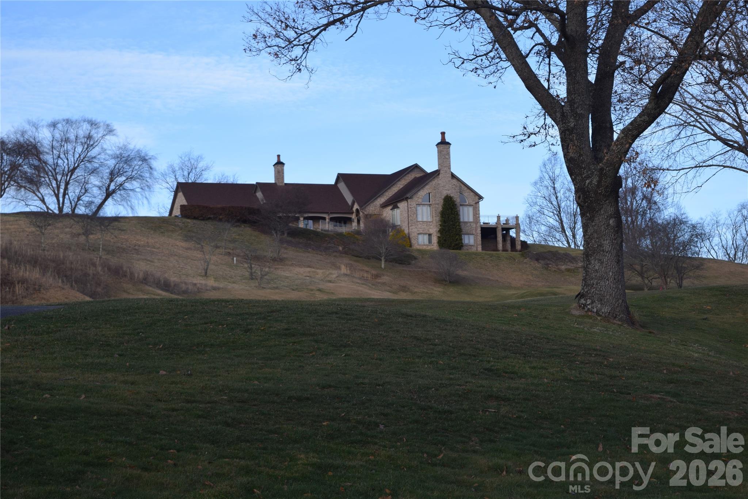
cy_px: 250
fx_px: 1714
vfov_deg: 16.6
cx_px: 374
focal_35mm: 82
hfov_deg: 24.6
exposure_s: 1/200
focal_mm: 55
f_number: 7.1
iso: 100
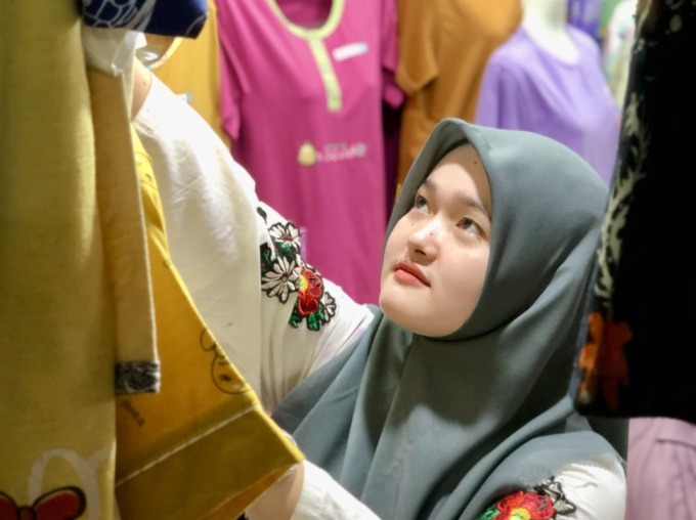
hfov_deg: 36.9
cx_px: 348
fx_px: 1044
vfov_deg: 28.0
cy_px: 260
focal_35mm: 52
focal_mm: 6
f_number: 2.4
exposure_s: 1/33
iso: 80
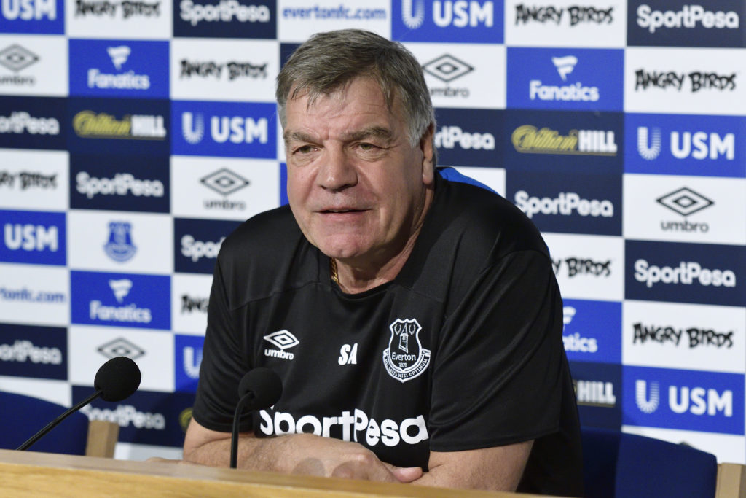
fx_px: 3606
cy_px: 249
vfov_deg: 7.9
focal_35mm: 174
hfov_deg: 11.8
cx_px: 373
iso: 2500
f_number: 4
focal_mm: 116
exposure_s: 1/250
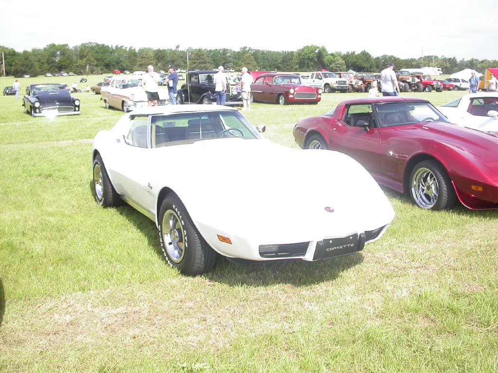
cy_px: 186
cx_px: 249
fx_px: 547
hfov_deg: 49.0
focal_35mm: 38
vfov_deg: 37.7
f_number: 2.6
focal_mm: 7.85
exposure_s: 1/1000
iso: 100
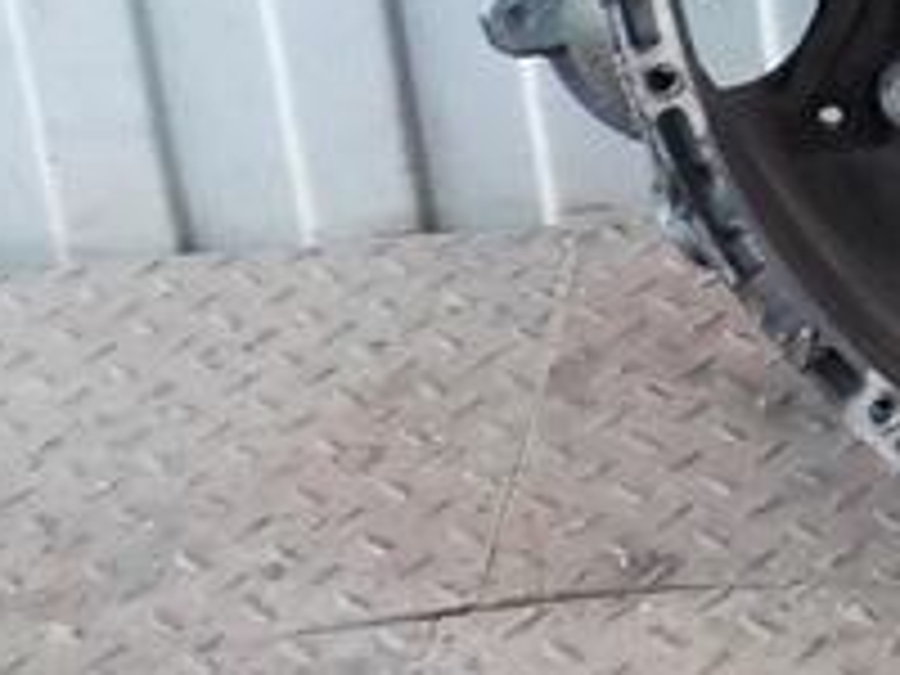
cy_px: -315
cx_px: 1197
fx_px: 2496
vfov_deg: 14.4
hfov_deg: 18.8
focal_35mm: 96
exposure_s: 1/30
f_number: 3.3
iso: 320
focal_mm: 4.1
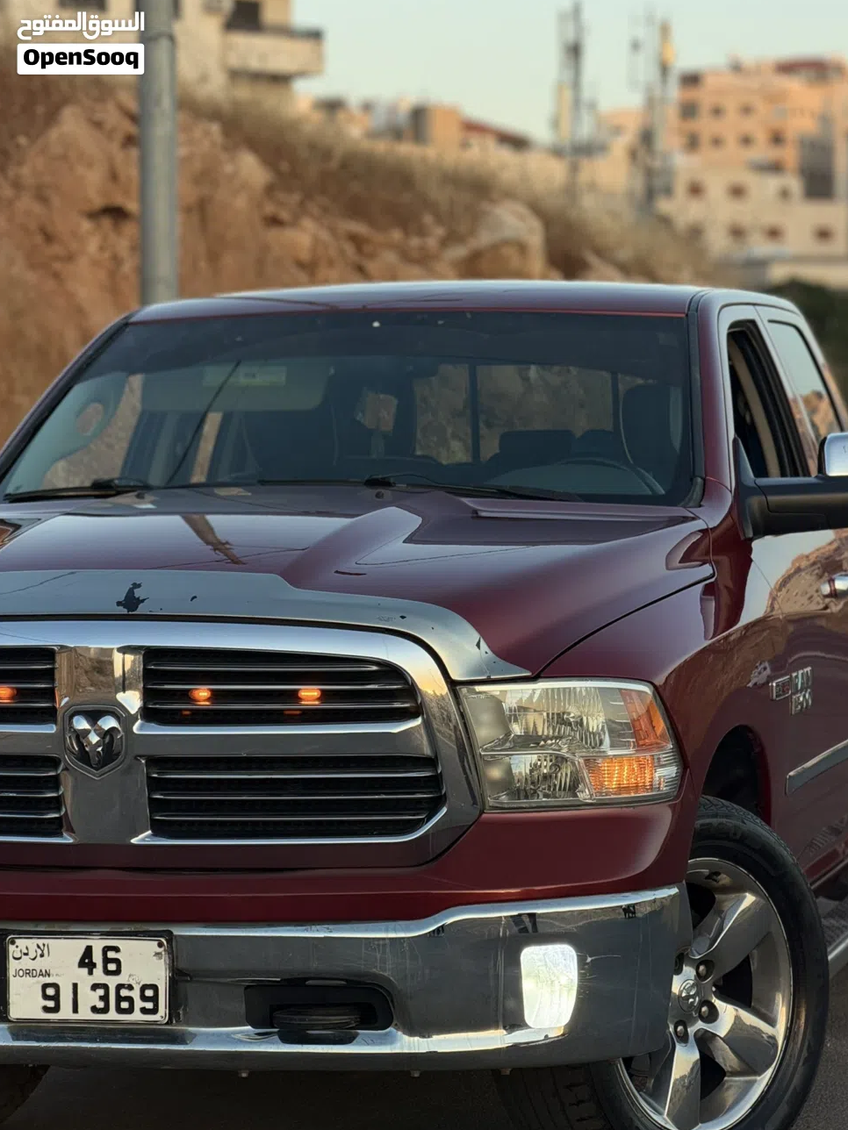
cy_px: 589
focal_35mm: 106
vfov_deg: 18.5
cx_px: 445
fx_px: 3462
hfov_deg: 14.0
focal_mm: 16.89
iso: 50
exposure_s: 1/132
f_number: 2.8
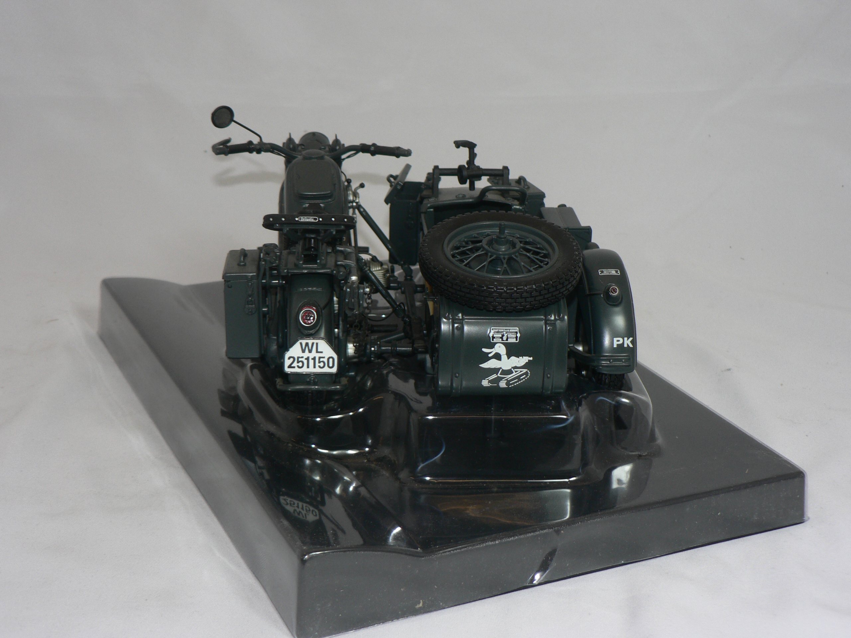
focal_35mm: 56
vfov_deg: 26.1
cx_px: 426
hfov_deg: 34.3
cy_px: 319
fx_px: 1377
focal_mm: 9.3
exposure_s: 1/60
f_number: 3.2
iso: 80
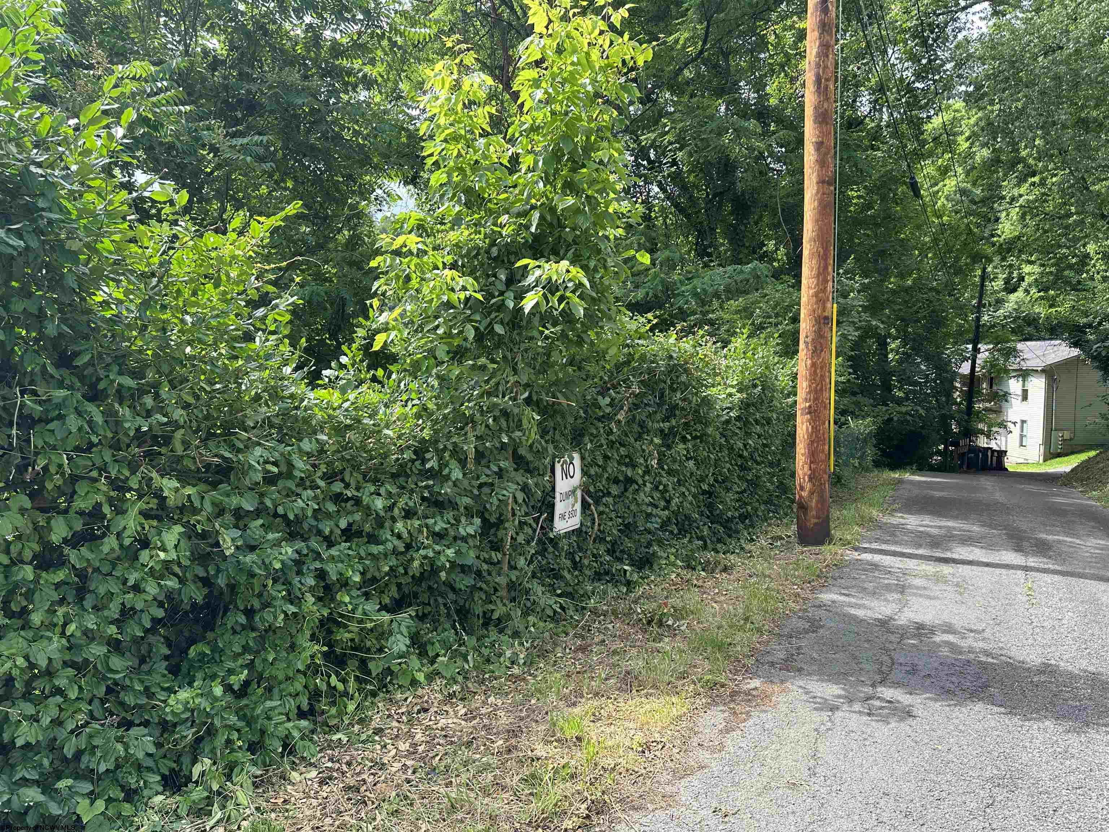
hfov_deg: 71.6
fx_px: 769
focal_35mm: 24
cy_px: 416
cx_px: 554
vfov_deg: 56.8
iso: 80
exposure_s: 1/480
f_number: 1.78
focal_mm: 6.86
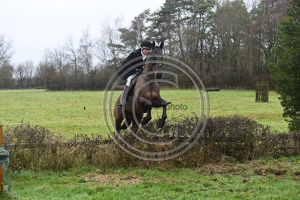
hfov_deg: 23.9
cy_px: 100
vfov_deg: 16.1
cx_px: 150
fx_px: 708
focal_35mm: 85
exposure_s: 1/1250
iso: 2500
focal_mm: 85
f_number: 4.5
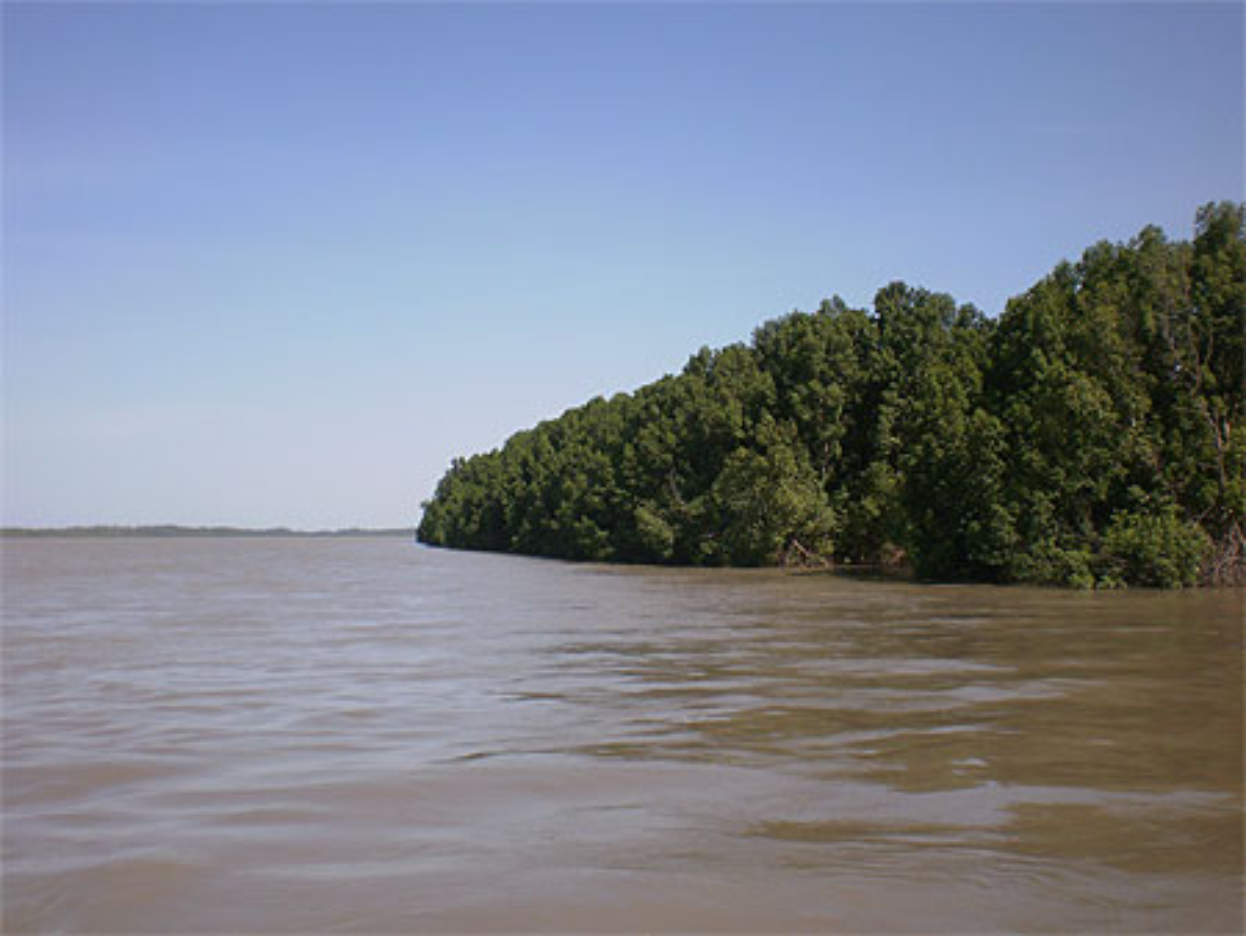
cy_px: 468
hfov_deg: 51.3
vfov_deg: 39.7
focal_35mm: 36
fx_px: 1297
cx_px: 623
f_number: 4.6
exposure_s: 1/800
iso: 100
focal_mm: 6.3
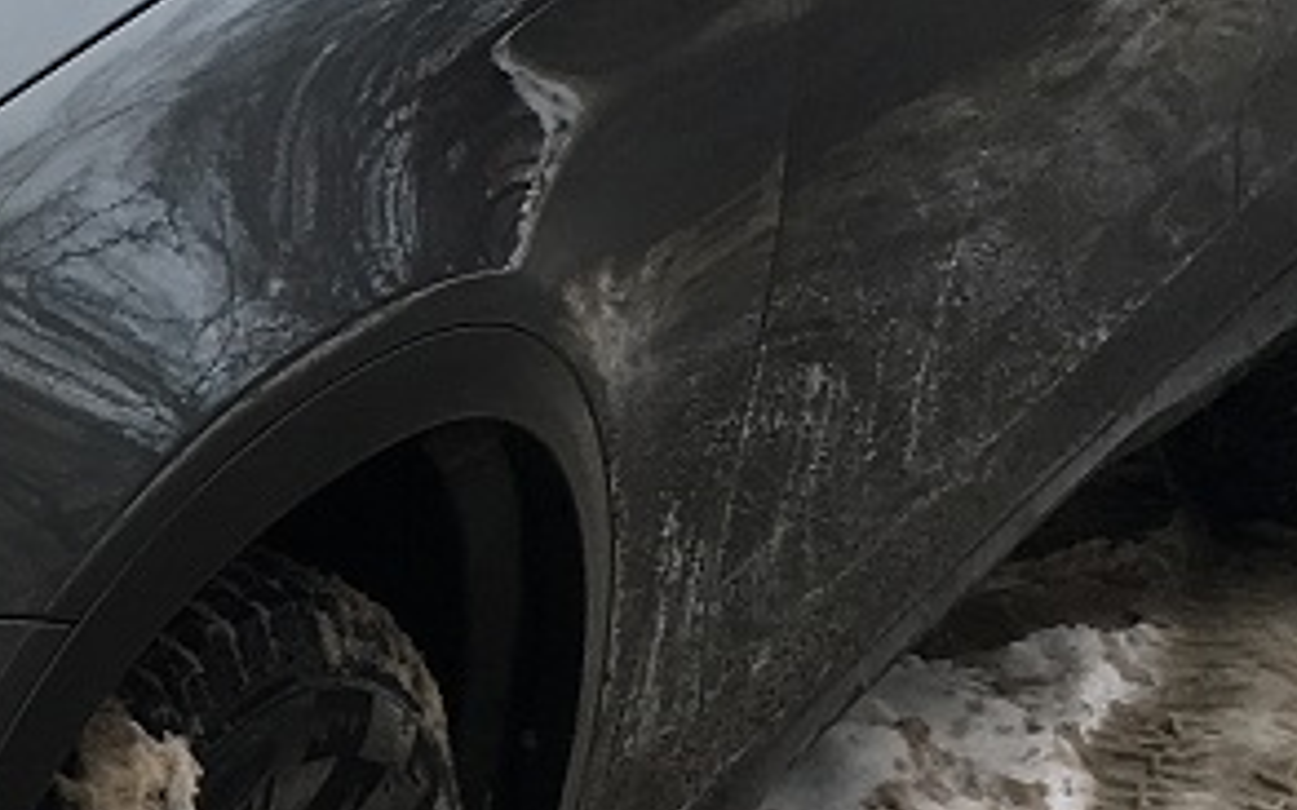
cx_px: -859
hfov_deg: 13.2
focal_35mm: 147
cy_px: 403
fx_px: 5195
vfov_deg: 8.9
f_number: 2.2
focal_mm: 4.15
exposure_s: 1/100
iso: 25
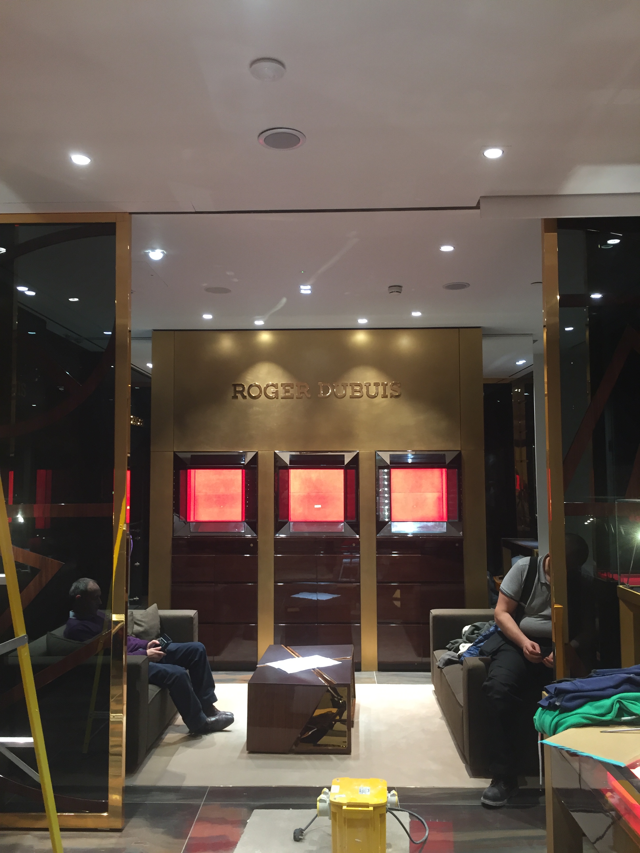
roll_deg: +0.4
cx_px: 320
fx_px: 715
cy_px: 426
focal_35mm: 29
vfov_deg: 61.7
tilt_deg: +4.5
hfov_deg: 48.2
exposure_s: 1/33
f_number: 2.2
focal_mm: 4.15
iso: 100
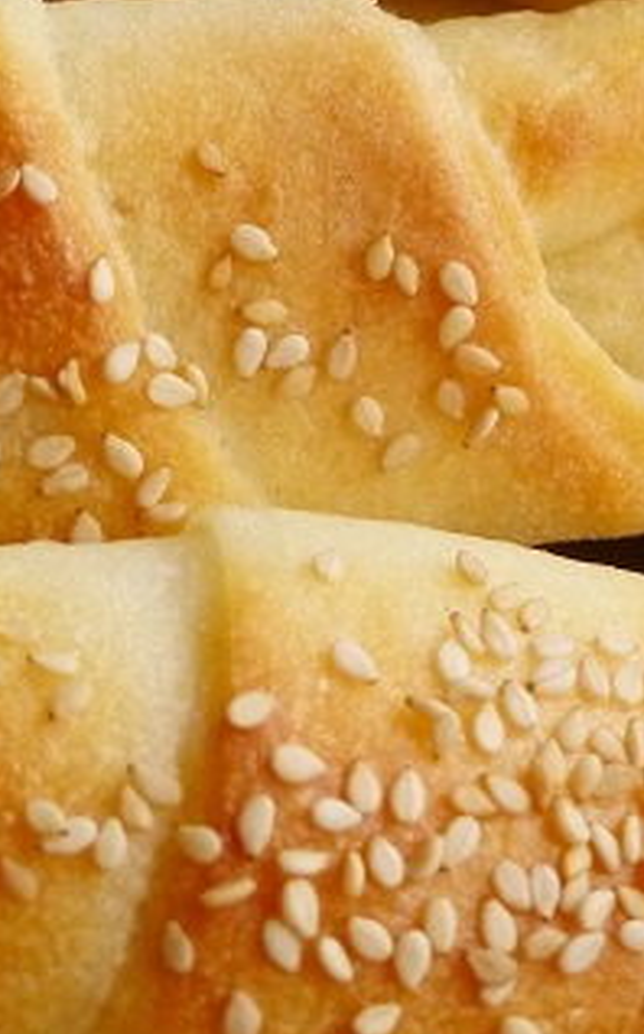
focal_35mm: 146
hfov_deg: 8.9
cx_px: 616
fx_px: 4111
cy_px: 208
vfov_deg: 14.3
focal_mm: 10.9
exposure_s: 1/40
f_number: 4.1
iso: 400
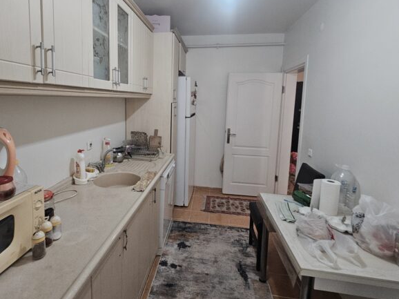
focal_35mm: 18
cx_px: 166
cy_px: 122
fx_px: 207
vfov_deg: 70.9
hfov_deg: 87.0
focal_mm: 2.2
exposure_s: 1/50
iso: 250
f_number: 2.2
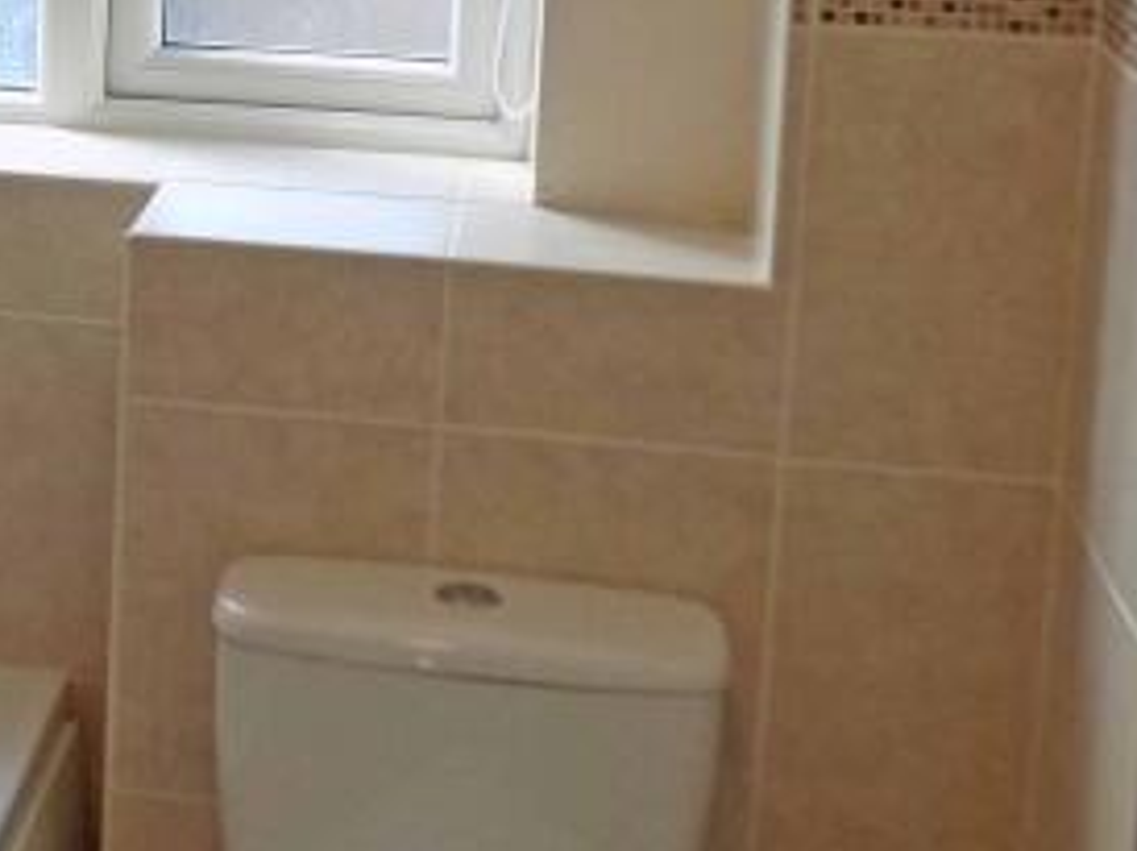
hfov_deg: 20.1
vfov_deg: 16.9
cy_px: 58
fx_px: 2822
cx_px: -486
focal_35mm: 86
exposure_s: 1/125
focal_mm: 4
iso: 80
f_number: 3.1
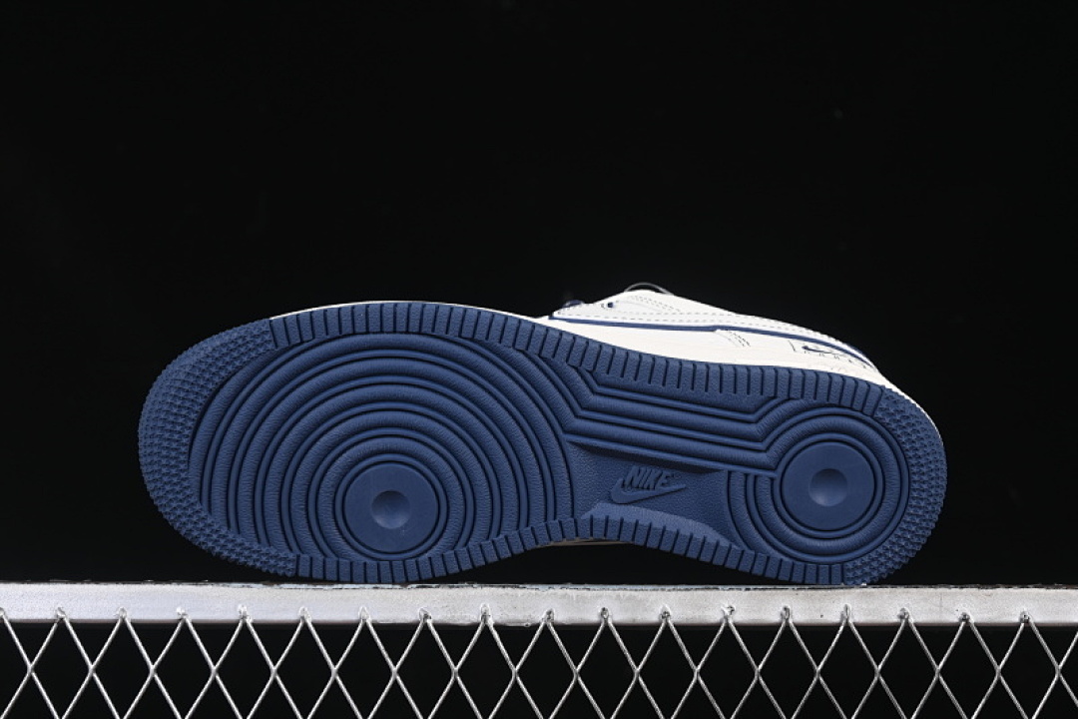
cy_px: 360
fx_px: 2246
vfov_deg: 18.2
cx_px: 539
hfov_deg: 27.0
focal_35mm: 75
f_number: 6.3
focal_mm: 50
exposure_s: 1/60
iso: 160
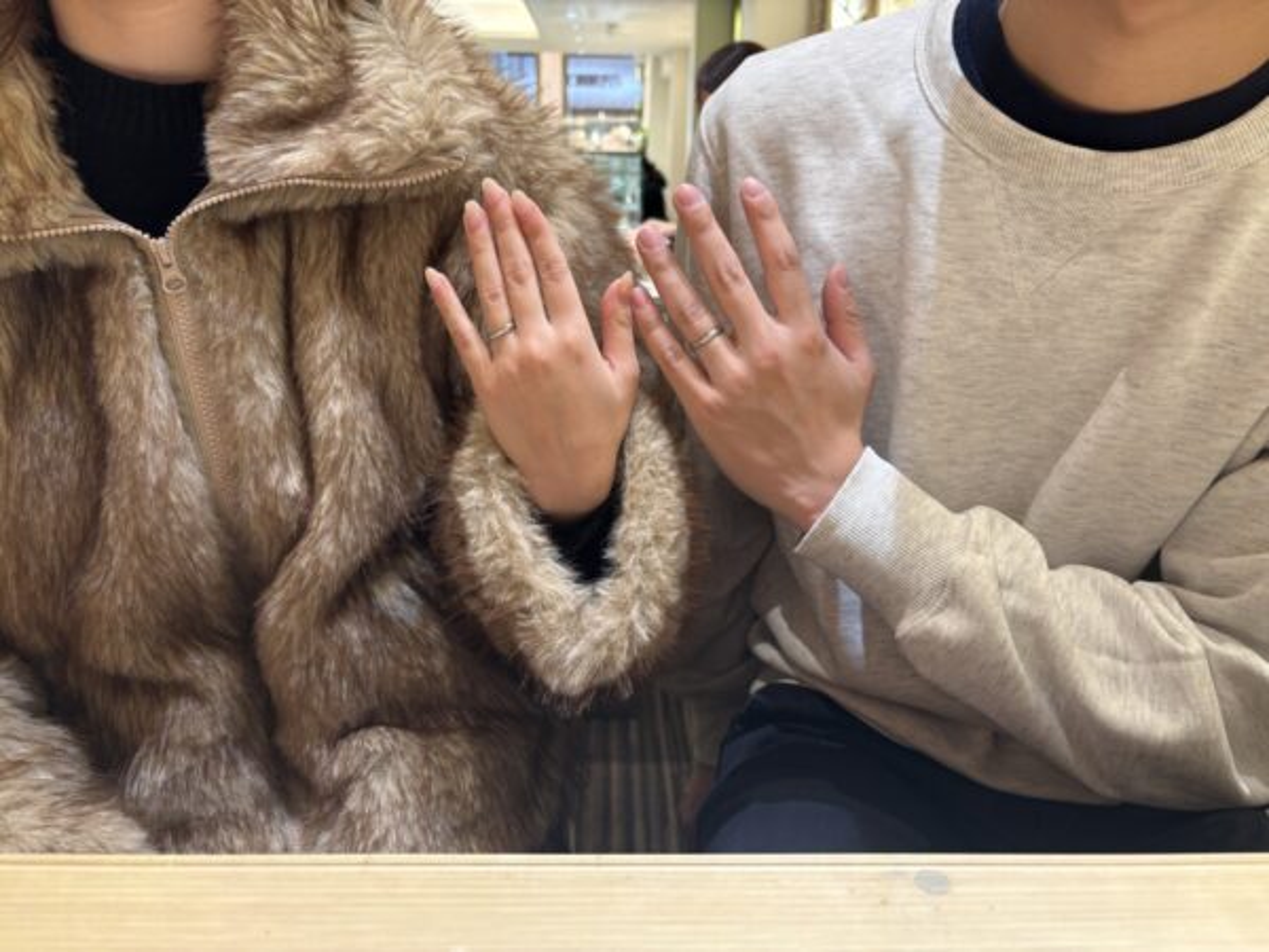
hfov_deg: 67.3
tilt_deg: -16.7
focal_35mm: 26
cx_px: 634
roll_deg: -0.9
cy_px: 476
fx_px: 953
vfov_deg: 53.1
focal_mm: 5.96
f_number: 1.6
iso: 64
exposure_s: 1/60
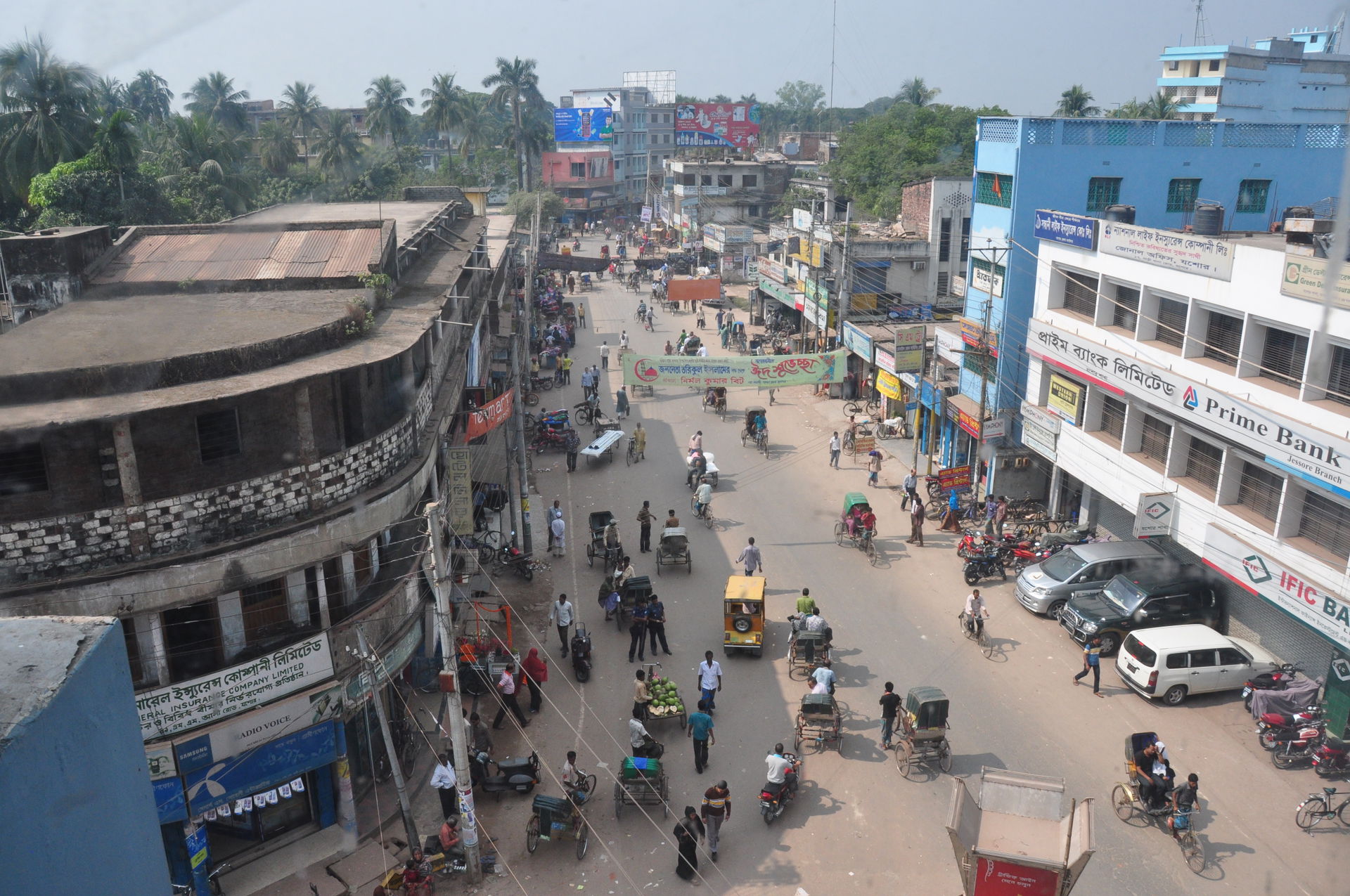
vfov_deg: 47.8
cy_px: 448
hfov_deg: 67.4
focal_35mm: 27
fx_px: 1011
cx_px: 675
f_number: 11
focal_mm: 18
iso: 640
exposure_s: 1/500
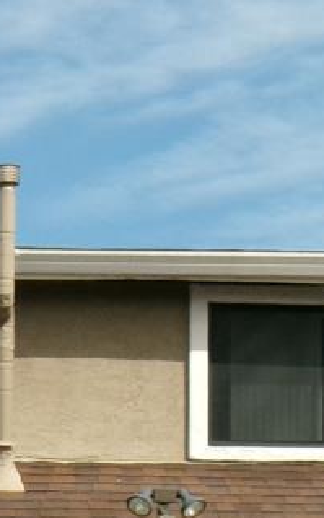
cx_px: -488
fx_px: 3741
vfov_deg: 7.8
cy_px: 677
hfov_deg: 4.8
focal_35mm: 265
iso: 100
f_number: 13.1
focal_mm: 9.5
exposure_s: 1/100
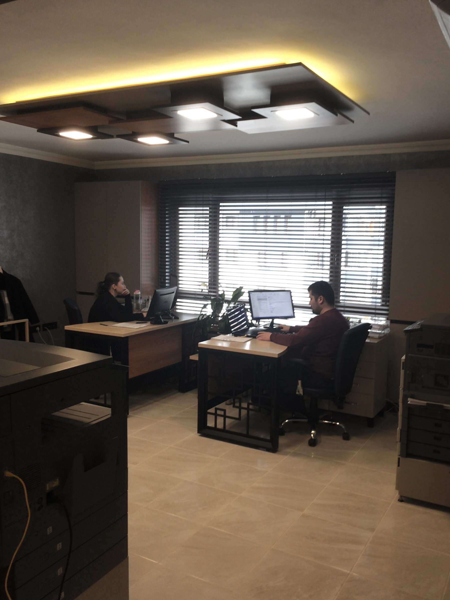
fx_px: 537
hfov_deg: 45.4
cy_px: 308
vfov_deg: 58.3
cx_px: 236
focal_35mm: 31
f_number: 2.2
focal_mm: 4.15
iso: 50
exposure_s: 1/50
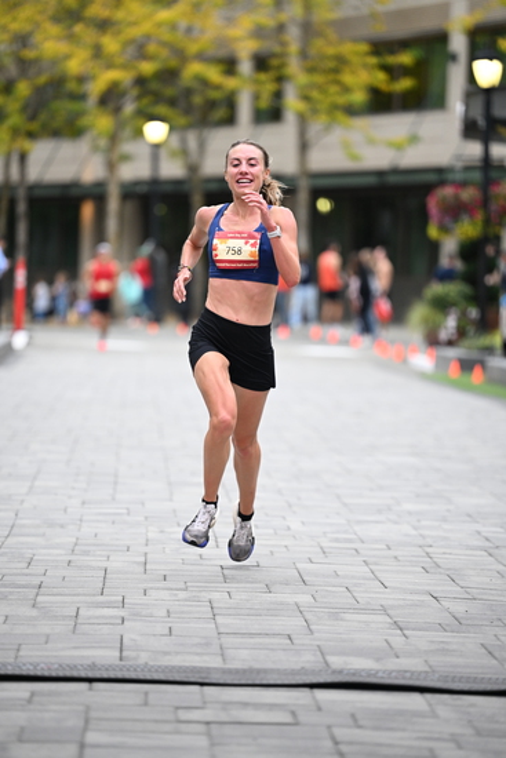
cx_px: 253
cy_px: 379
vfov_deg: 12.4
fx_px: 3476
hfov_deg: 8.3
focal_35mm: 165
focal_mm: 165
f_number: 2.8
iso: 1600
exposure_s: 1/1000
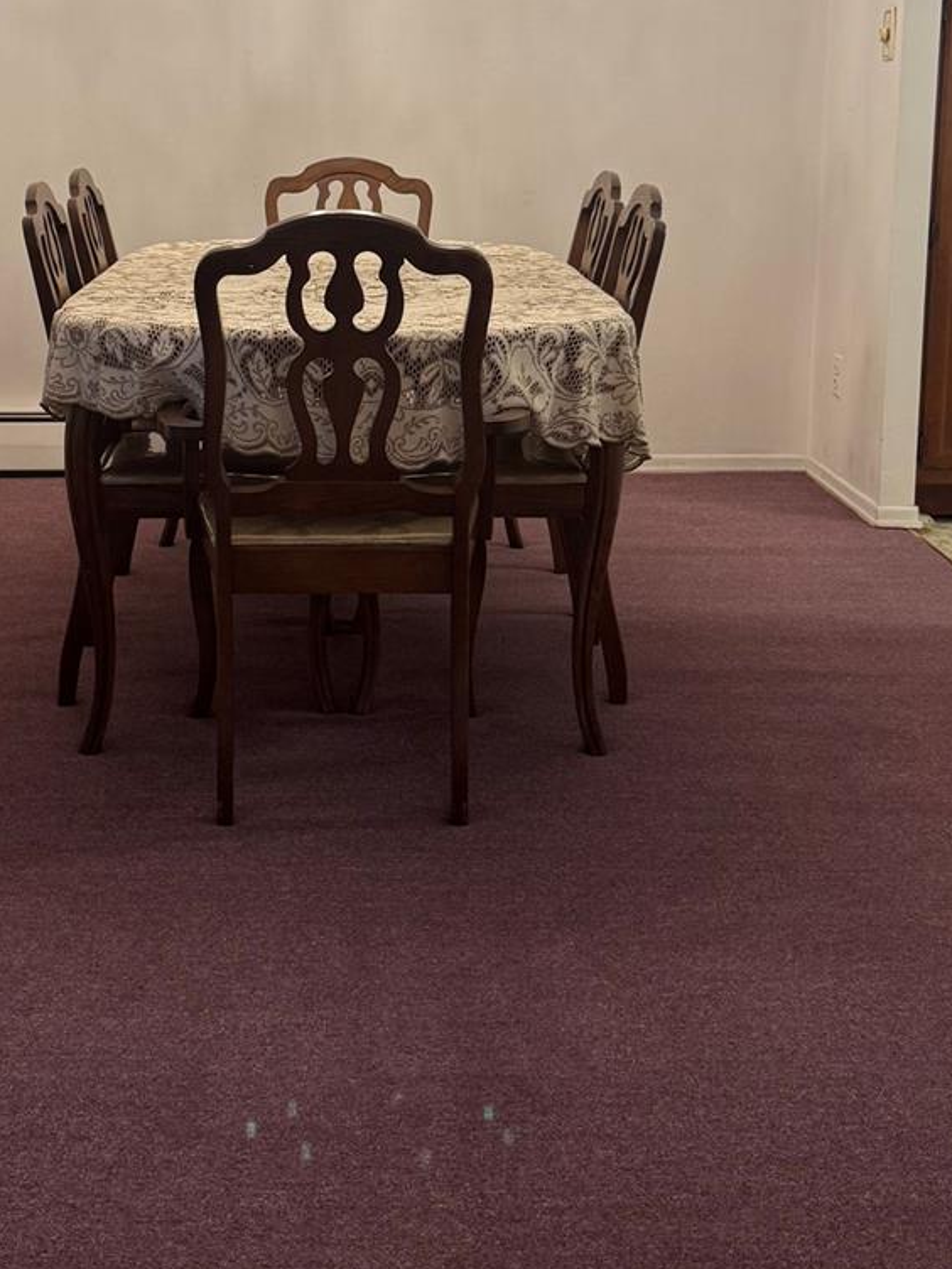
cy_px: 398
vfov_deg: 38.4
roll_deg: +0.3
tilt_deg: -9.9
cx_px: 375
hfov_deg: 29.6
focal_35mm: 49
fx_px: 1797
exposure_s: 1/60
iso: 200
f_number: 1.78
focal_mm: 6.76
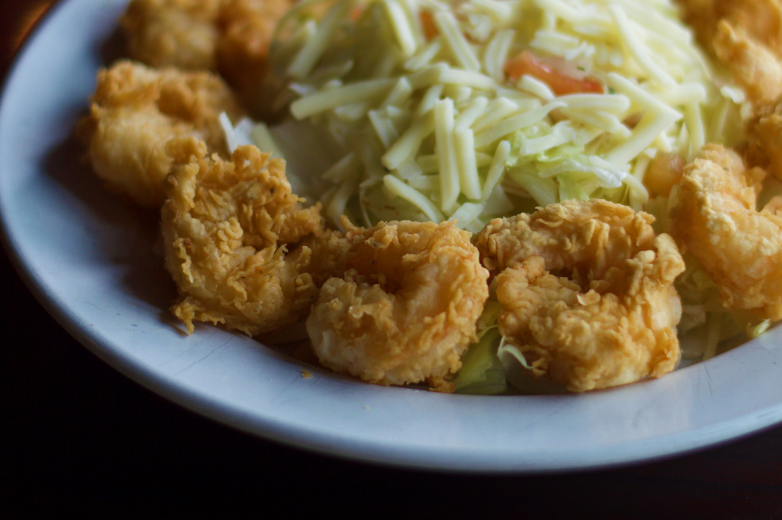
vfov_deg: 13.0
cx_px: 495
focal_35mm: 105
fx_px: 2279
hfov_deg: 19.4
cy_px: 156
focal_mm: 50
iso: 100
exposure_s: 1/200
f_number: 1.8
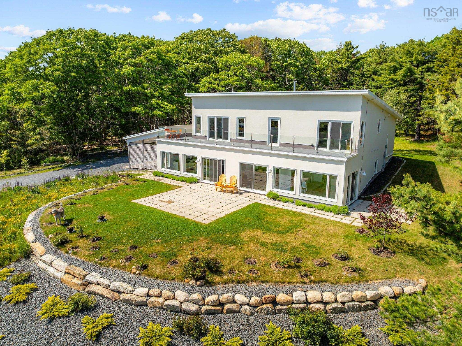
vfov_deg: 56.8
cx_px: 231
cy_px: 173
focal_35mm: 24
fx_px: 320
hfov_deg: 71.6
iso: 110
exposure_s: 1/400
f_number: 2.8
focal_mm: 12.29
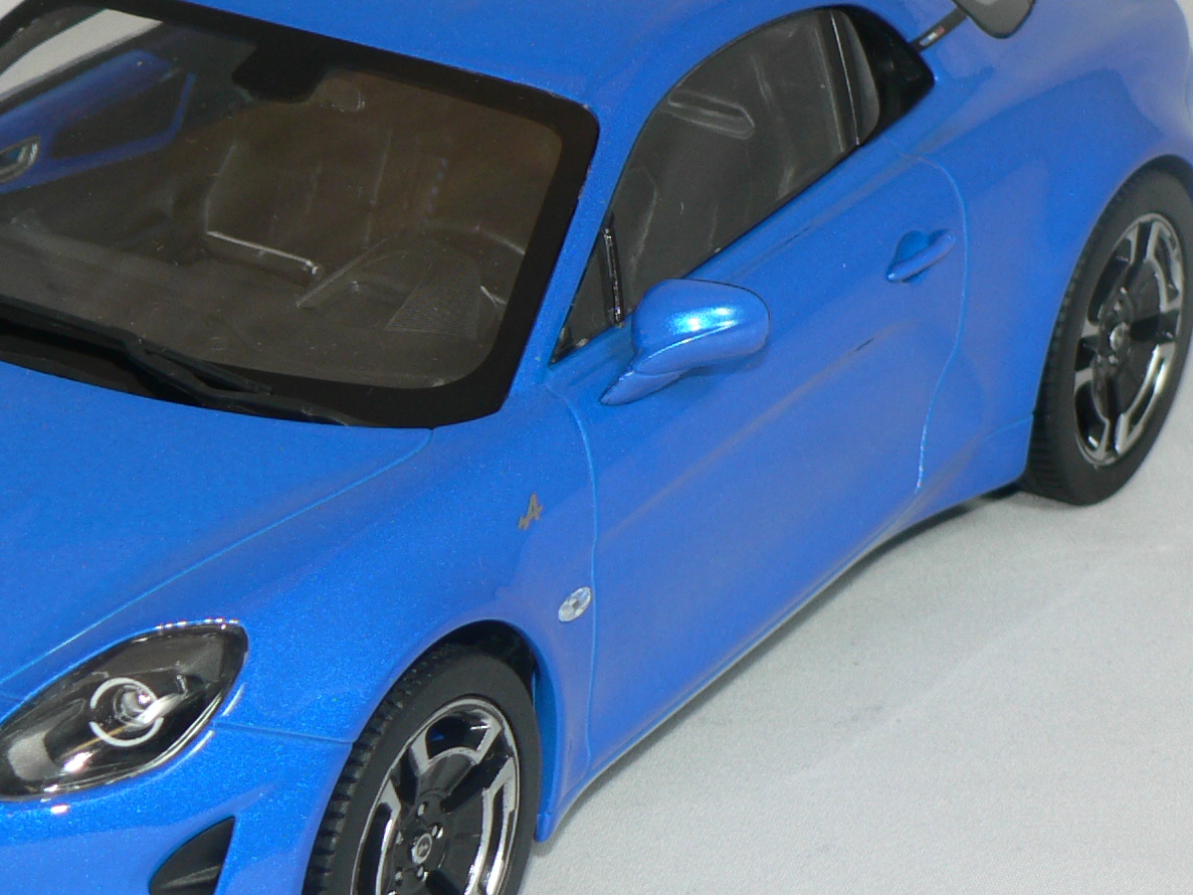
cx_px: 322
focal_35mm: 151
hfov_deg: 13.0
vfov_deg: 9.8
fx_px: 5204
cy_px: 337
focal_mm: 11.6
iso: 80
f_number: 3.2
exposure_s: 1/60
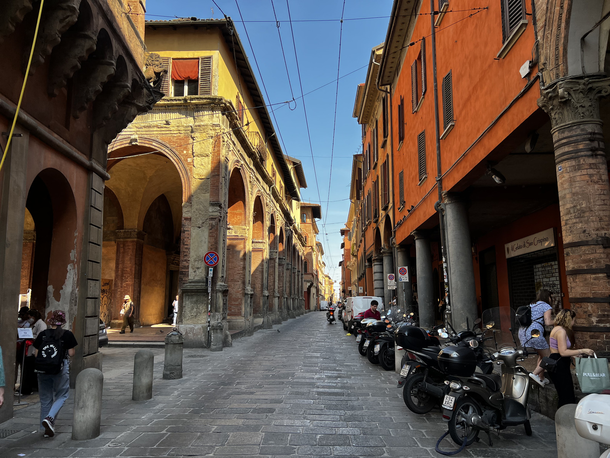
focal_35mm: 26
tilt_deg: +8.9
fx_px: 458
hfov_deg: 67.3
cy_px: 229
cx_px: 305
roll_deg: -0.1
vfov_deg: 53.1
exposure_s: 1/917
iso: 50
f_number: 1.5
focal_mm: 5.7
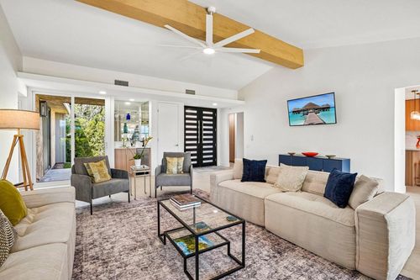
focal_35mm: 16
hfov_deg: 96.8
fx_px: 187
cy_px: 140
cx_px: 210
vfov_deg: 73.7
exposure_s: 1/25
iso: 400
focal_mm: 16
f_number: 8
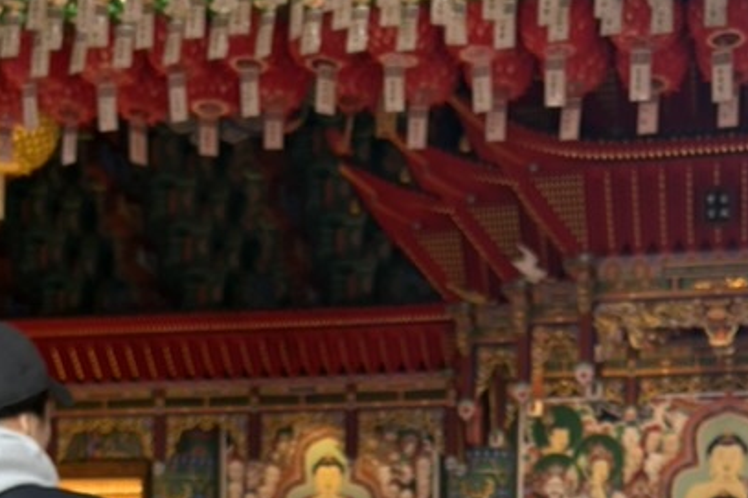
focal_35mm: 68
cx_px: 430
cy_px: 730
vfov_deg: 18.0
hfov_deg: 29.6
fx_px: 1412
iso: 32
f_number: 1.6
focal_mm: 5.96
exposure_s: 1/120
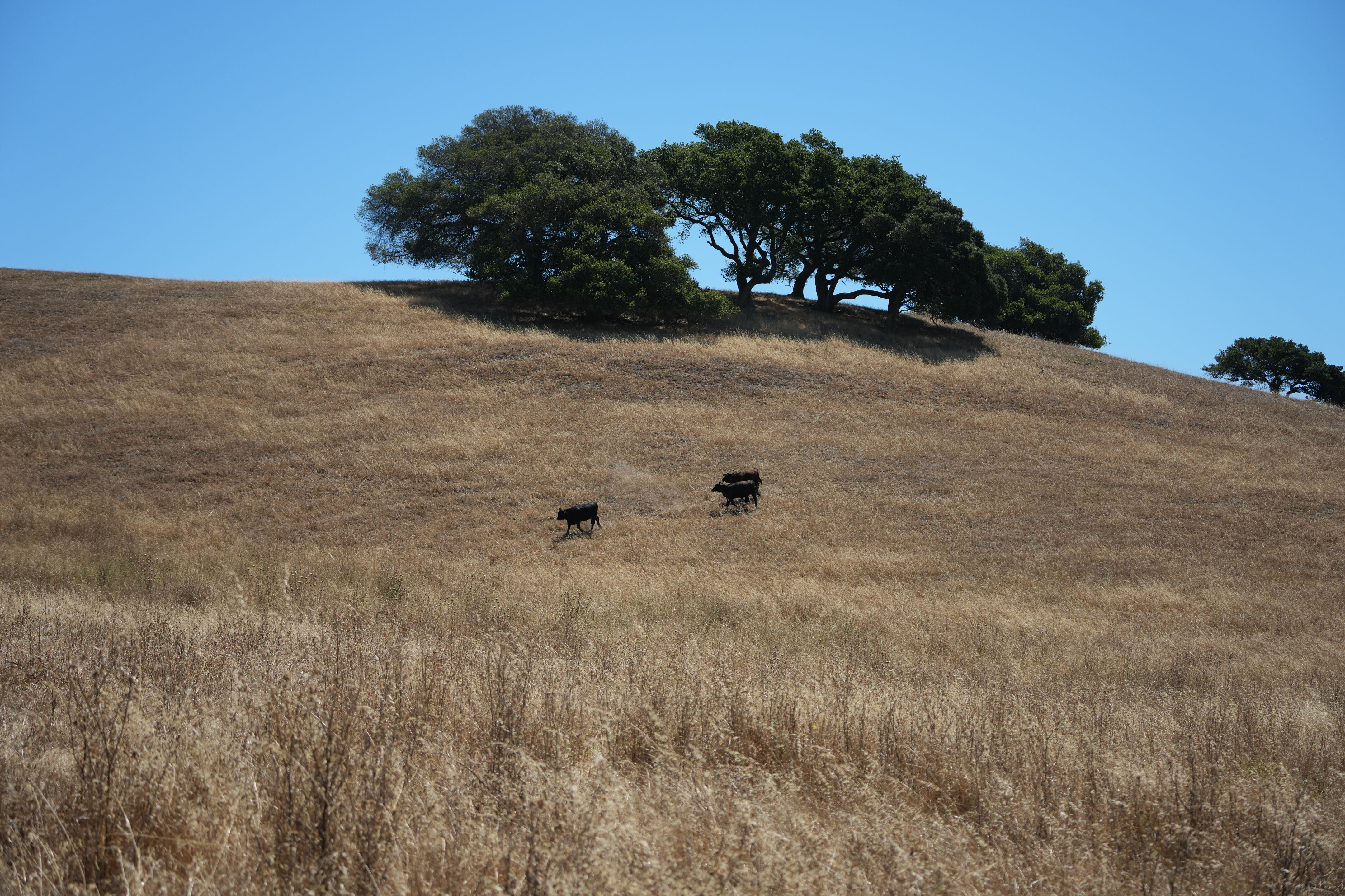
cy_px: 448
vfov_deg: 18.7
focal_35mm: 73
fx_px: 2727
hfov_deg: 27.7
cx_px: 672
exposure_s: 1/2500
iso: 400
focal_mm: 73
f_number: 5
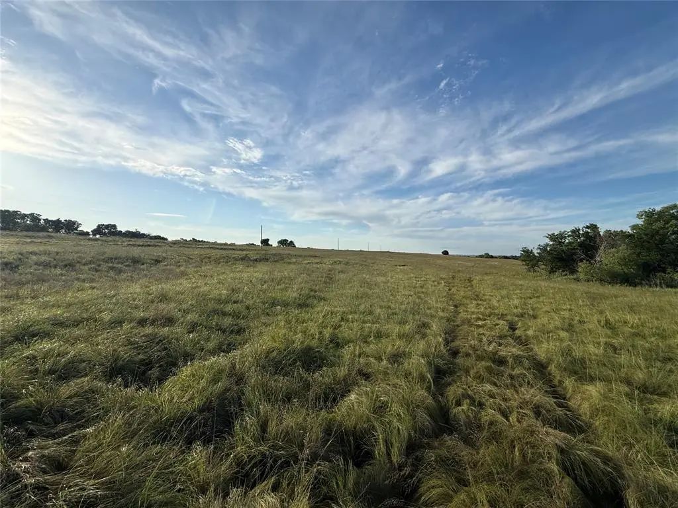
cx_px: 339
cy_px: 254
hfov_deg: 102.1
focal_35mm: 14
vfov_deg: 85.7
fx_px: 274
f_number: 2.2
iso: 50
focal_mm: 2.22
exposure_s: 1/3663
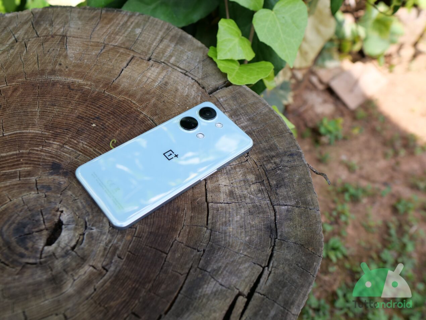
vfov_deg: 44.2
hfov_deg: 56.8
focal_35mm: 32
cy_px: 160
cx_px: 213
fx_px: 394
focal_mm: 16
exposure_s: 1/1300
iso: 200
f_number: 2.2
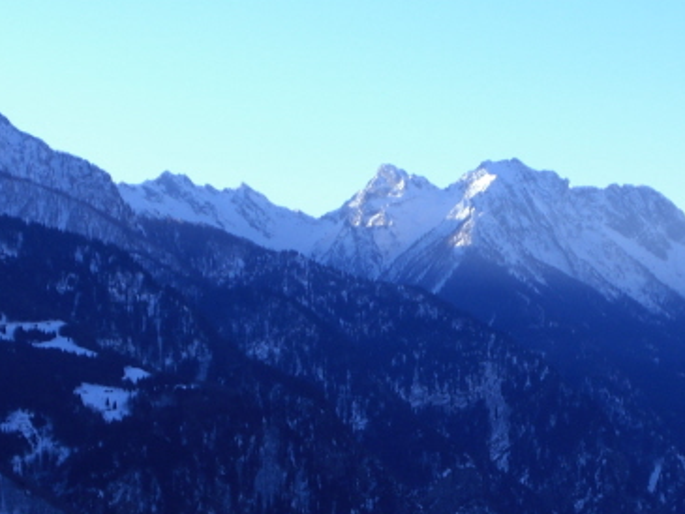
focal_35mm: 138
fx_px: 2732
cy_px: 355
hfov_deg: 14.3
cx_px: 351
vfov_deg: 10.7
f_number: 4
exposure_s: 1/160
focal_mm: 10.4
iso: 50
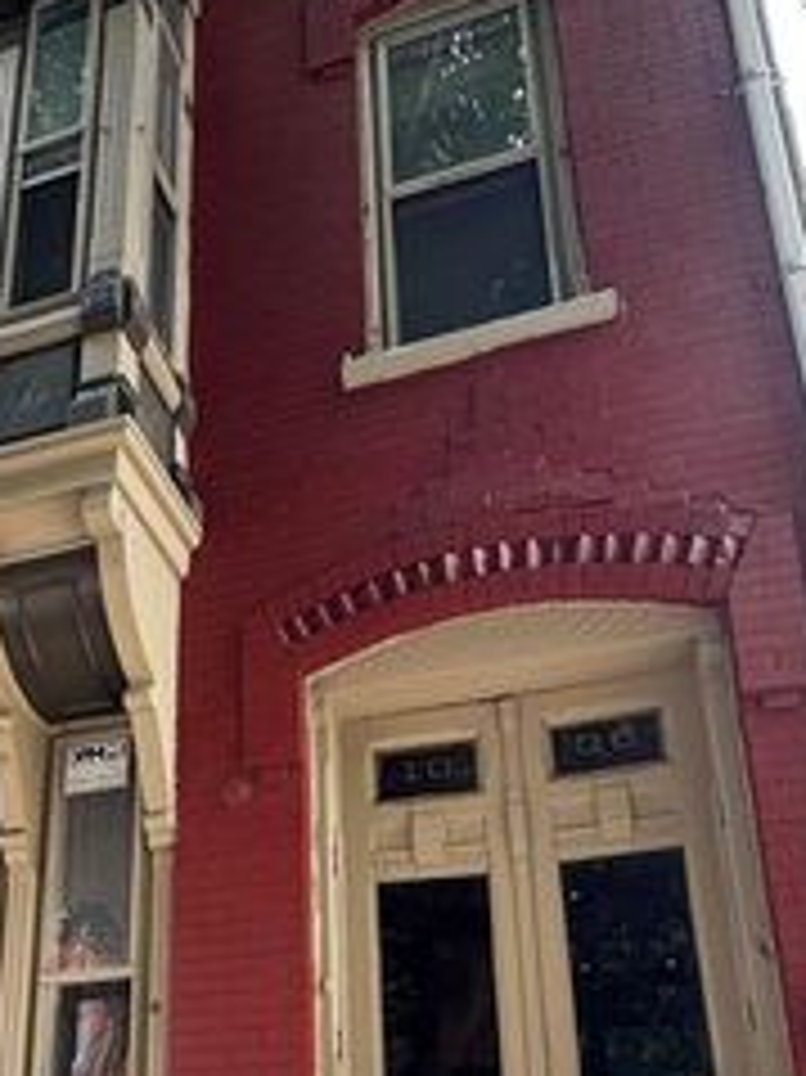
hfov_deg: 35.5
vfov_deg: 45.2
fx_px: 1212
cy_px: 876
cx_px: 153
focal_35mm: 39
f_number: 2.2
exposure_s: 1/99
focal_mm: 2.22
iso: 50
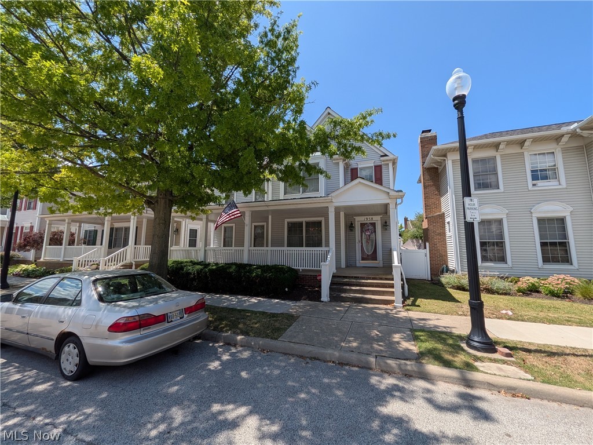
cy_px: 222
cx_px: 296
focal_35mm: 13
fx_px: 223
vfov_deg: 89.9
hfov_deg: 106.2
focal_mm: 1.54
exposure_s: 1/779
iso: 28
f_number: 2.2
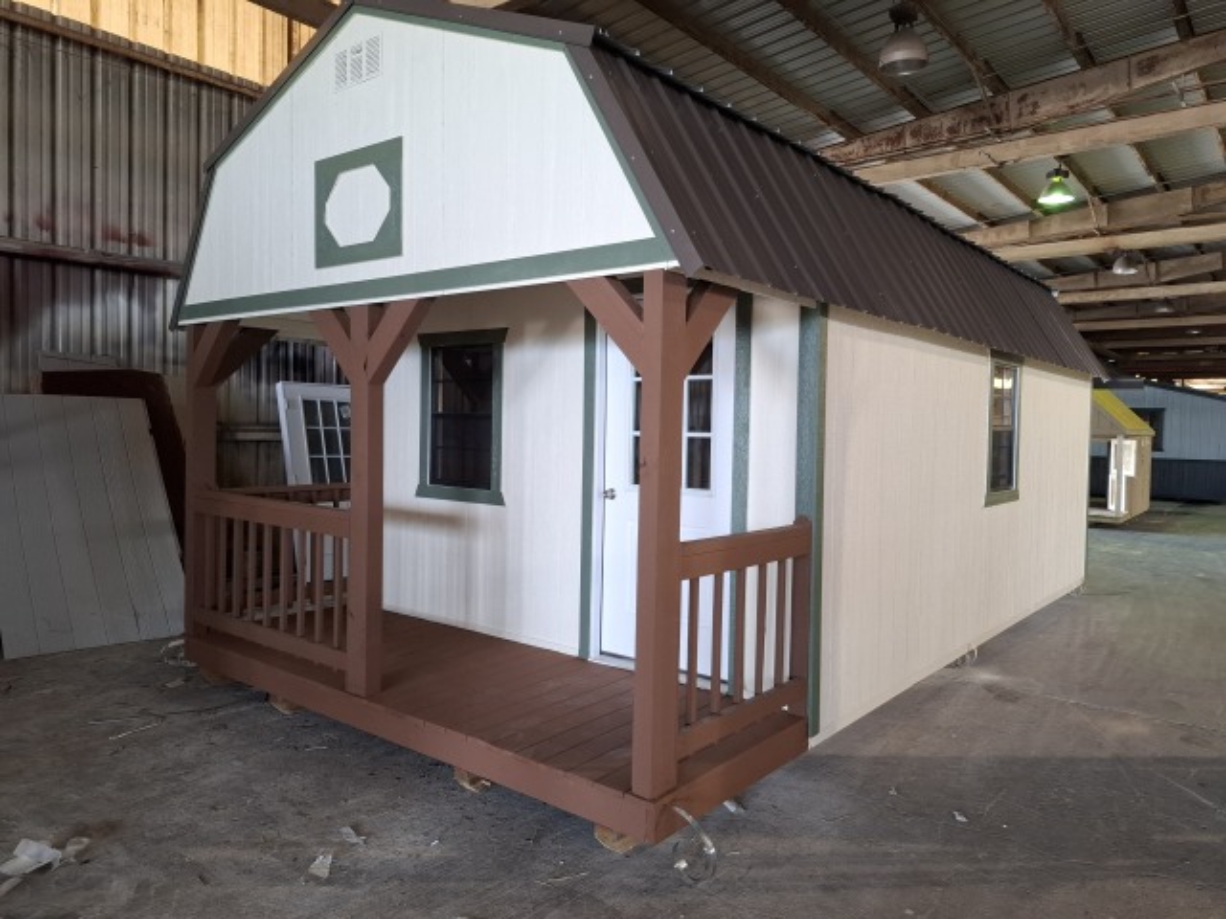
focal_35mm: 23
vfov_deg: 58.9
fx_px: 815
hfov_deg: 73.9
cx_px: 613
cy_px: 460
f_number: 1.8
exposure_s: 1/60
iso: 160
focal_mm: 5.54
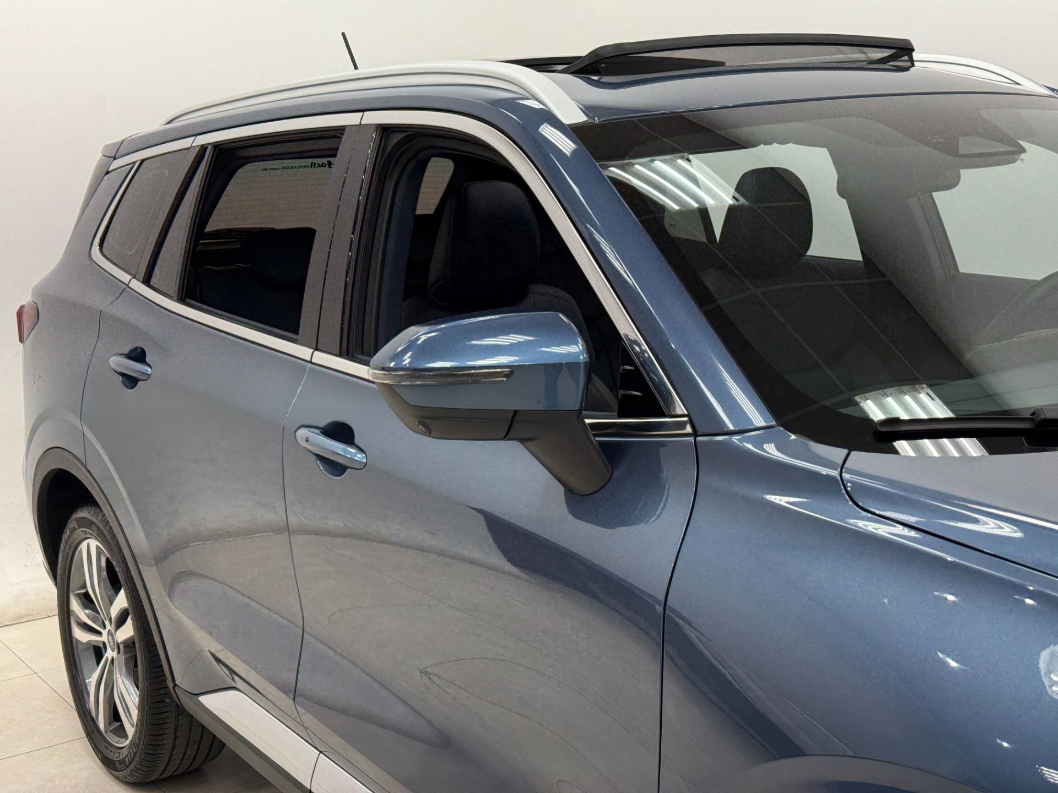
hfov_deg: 39.7
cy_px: 396
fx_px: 1467
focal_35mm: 48
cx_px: 529
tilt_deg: -10.0
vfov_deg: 30.3
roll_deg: +2.4
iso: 80
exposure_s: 1/120
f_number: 1.78
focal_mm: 6.76
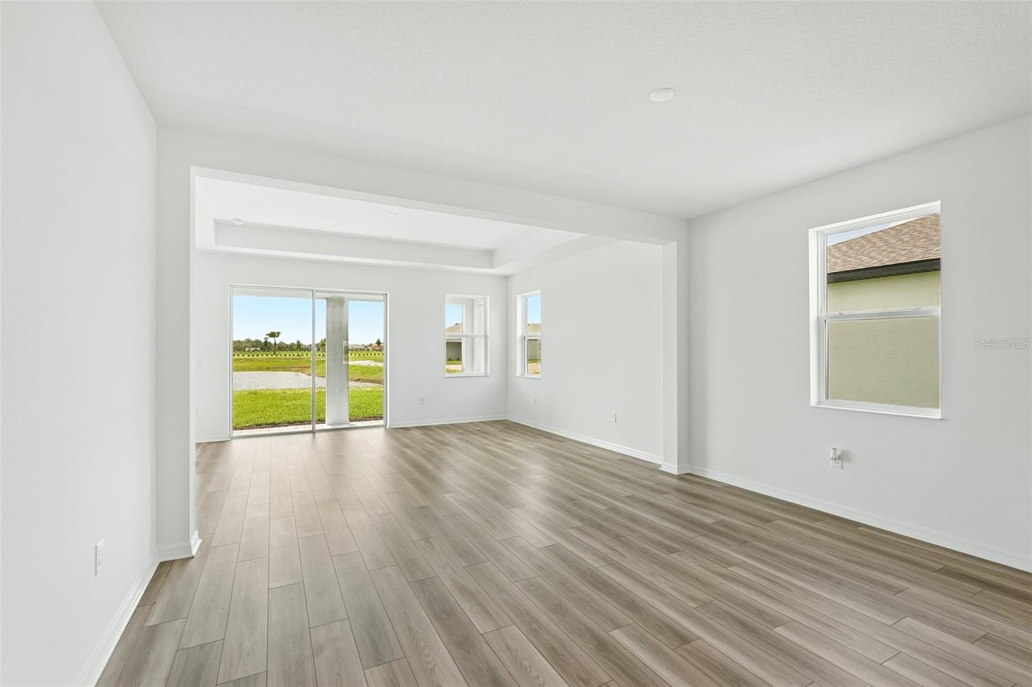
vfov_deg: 73.7
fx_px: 459
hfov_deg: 96.7
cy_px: 344
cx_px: 516
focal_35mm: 16
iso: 400
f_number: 8
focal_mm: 16
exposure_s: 1/100
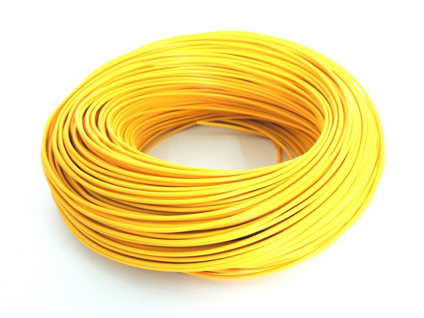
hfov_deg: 43.8
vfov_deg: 33.6
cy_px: 159
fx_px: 527
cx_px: 212
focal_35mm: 43
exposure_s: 1/50
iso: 280
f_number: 3.4
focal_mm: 7.6
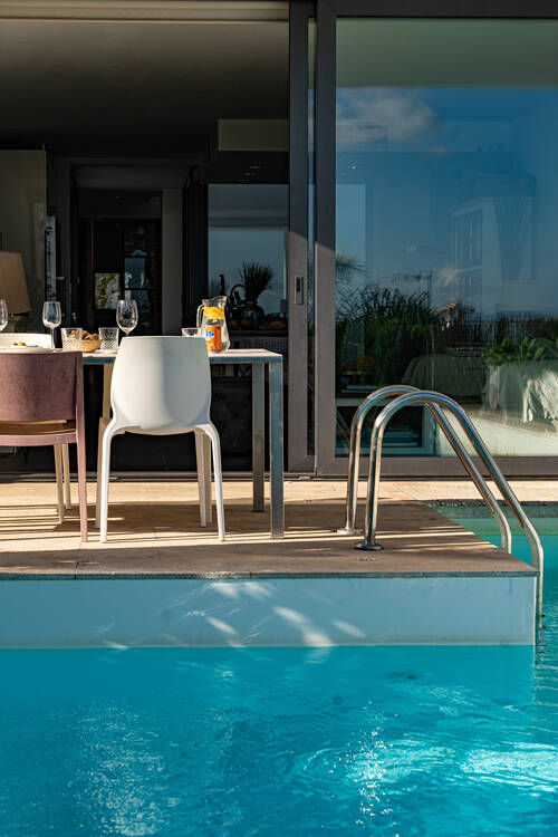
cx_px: 279
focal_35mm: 70
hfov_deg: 19.5
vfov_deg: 28.8
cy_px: 418
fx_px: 1627
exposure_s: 1/500
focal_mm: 70
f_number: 7.1
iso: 100
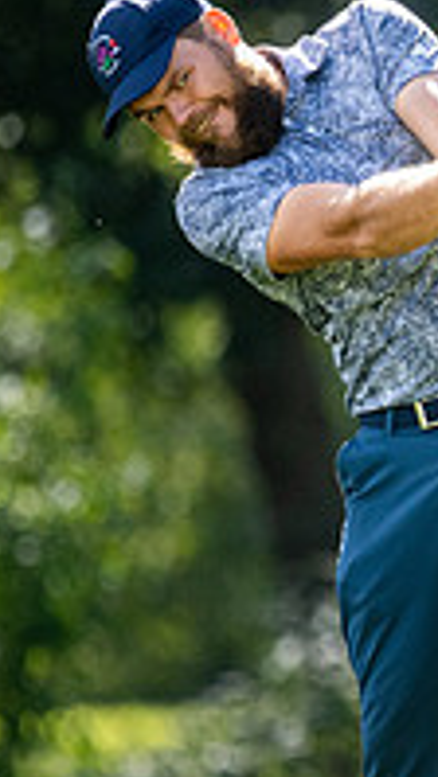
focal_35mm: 1260
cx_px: 700
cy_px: 365
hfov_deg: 1.0
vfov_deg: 1.7
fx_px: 26004
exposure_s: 1/800
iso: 400
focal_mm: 300
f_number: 4
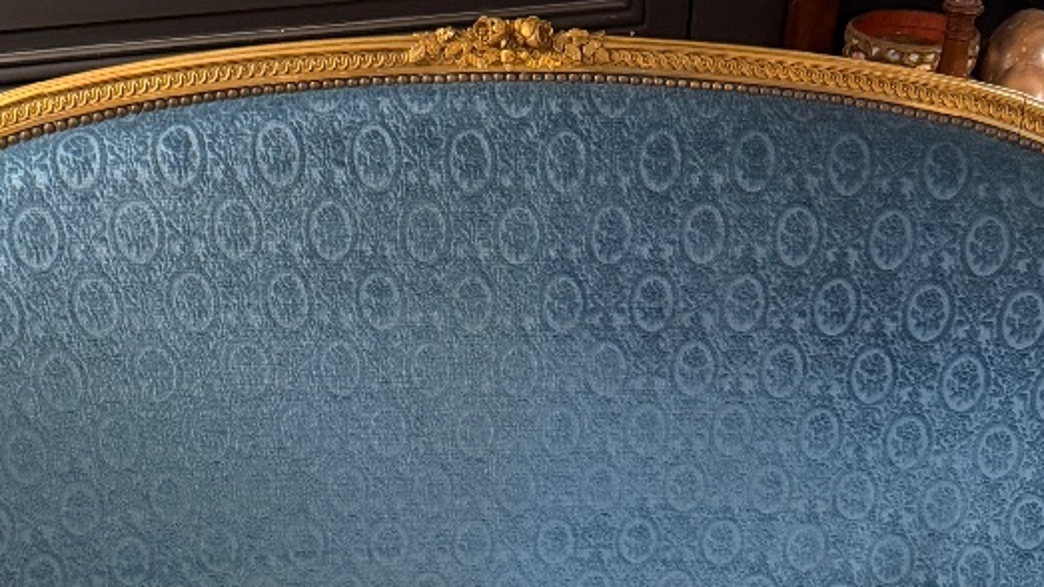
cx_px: 533
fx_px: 1661
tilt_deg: -34.2
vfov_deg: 19.3
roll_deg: -1.3
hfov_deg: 34.9
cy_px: 625
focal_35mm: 60
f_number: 1.78
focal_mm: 6.76
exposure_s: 1/50
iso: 500
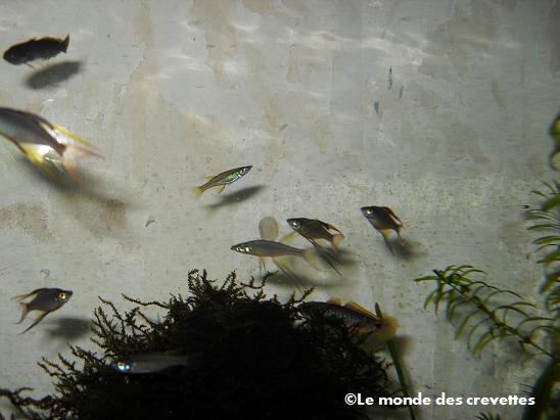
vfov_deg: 40.7
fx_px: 566
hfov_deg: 52.6
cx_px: 280
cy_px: 210
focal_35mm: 35
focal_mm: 6.2
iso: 100
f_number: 8.9
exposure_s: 1/45
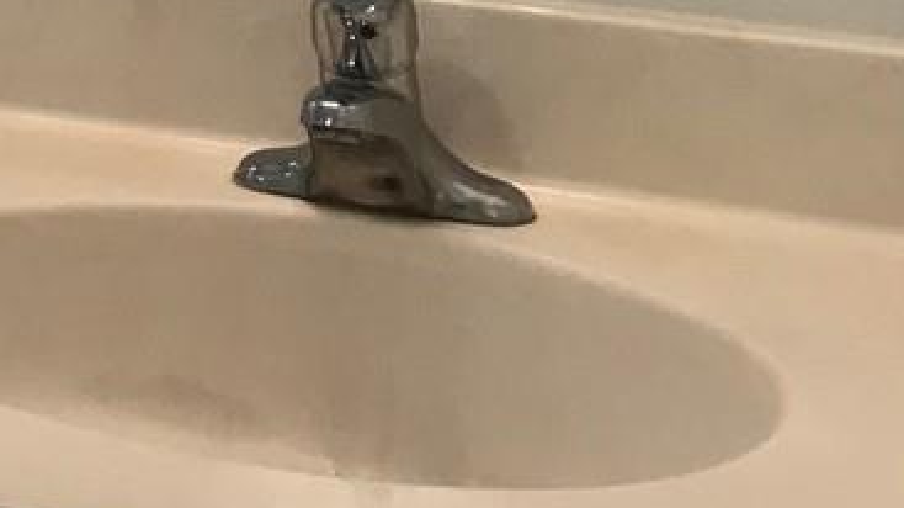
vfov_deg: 8.6
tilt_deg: -6.2
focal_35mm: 133
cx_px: -1044
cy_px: -552
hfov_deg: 13.3
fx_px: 3186
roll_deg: +2.9
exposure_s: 1/60
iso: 32
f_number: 1.8
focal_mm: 3.99
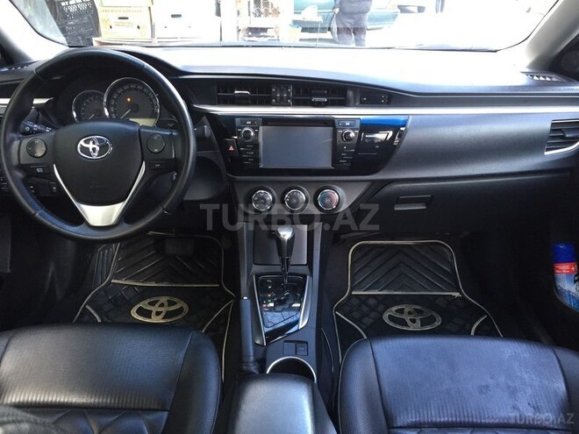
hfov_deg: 61.7
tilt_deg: -26.0
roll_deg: +1.2
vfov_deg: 48.2
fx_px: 485
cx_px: 290
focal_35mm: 29
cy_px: 217
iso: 80
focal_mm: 4.15
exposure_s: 1/33
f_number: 2.2
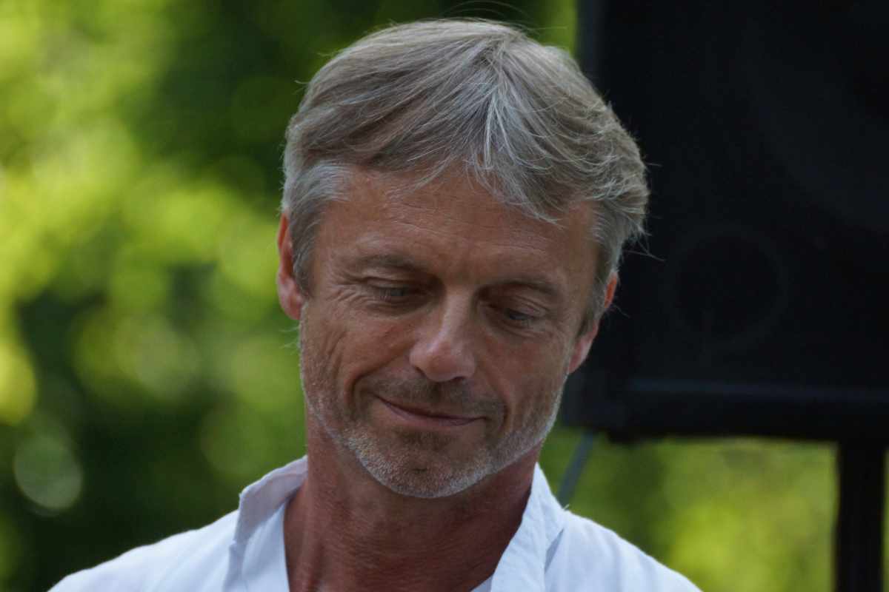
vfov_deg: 3.1
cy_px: 296
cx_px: 444
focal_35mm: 450
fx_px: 11112
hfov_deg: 4.6
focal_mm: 300
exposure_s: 1/500
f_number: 5.6
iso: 1250
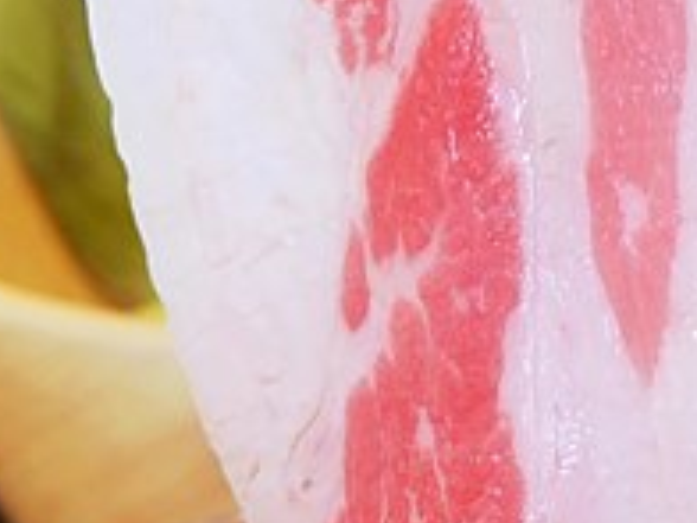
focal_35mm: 143
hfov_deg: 13.5
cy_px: 528
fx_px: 2879
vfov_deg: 10.3
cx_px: 814
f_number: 3.5
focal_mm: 14
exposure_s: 1/60
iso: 320
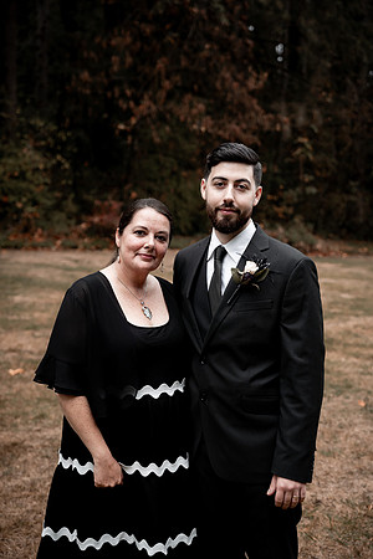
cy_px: 280
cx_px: 186
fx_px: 684
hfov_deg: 30.5
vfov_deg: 44.5
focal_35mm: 44
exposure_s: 1/1600
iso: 400
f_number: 2.8
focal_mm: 44
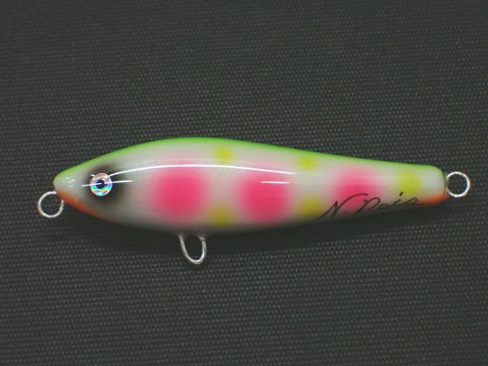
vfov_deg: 20.7
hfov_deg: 27.4
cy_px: 183
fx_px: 1001
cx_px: 244
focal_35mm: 71
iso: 800
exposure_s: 1/200
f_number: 3.9
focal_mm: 12.73
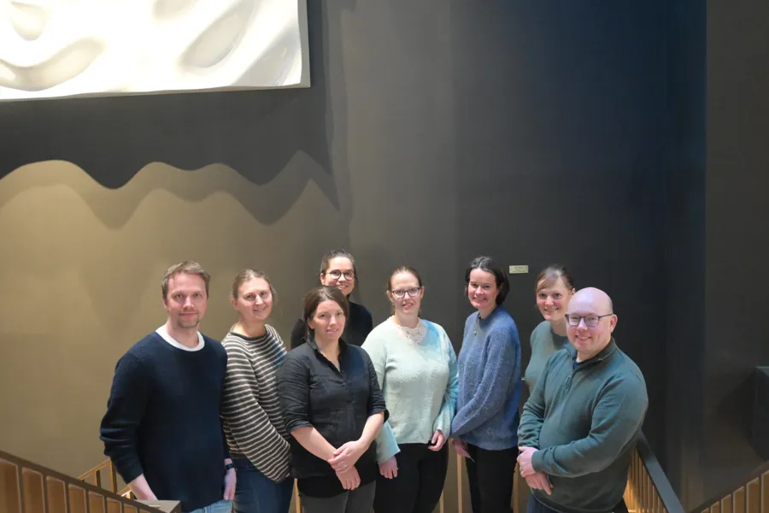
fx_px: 801
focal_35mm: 38
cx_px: 384
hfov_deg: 51.3
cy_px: 256
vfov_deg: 35.5
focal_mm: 25
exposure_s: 1/50
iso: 6400
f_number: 4.2
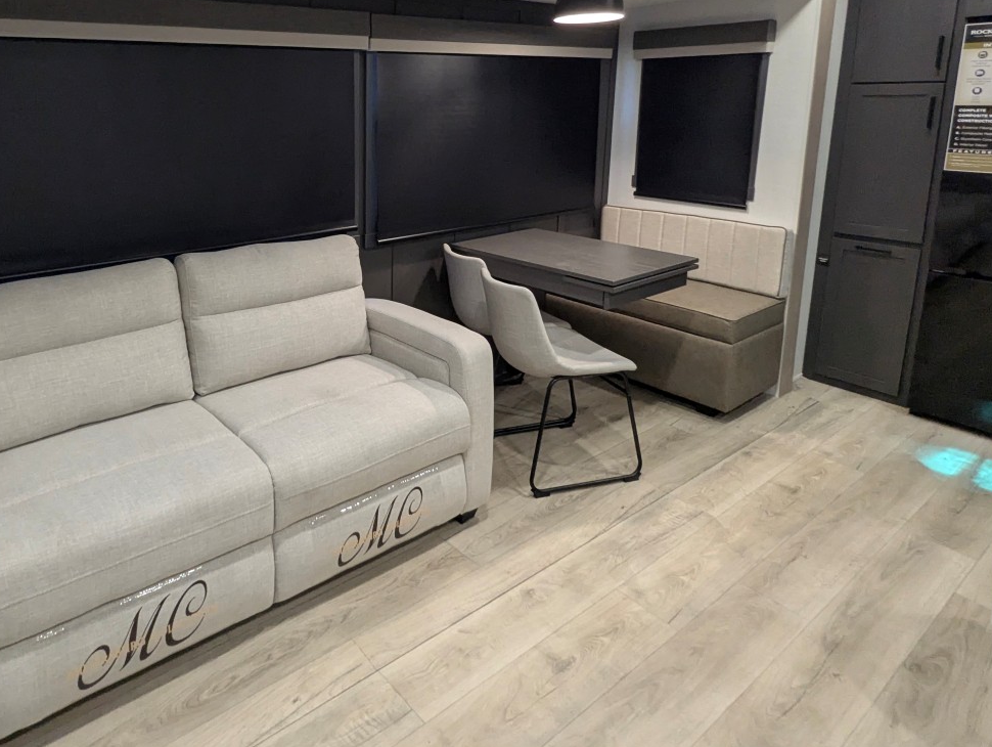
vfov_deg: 57.1
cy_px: 223
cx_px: 358
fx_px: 660
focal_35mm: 23
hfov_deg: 72.3
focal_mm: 2.35
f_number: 2.2
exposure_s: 1/61.3
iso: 320
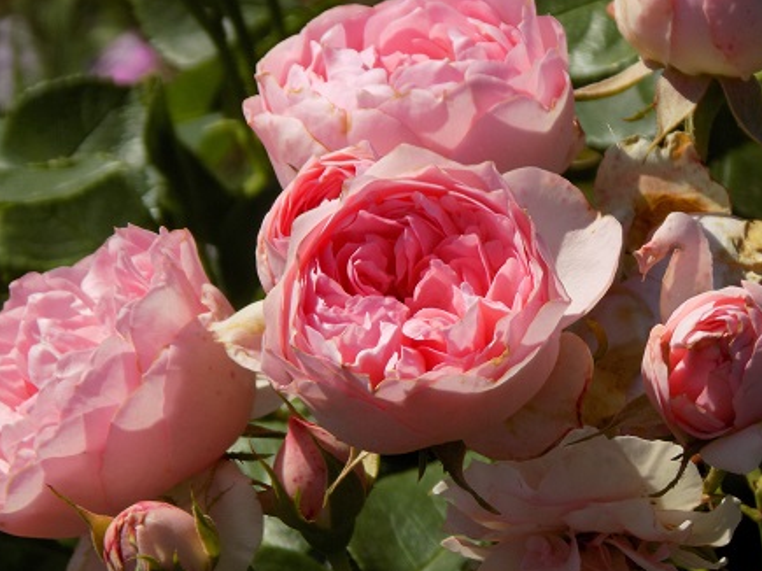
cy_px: 278
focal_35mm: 444
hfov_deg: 4.5
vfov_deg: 3.3
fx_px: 9771
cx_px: 387
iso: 80
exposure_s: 1/500
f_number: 5.9
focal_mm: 71.5
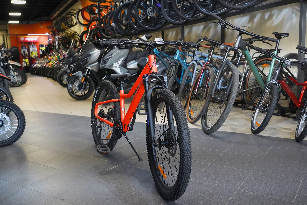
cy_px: 102
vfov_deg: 40.0
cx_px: 154
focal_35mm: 33
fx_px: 281
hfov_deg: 57.2
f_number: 5
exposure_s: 1/200
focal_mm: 33
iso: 6400
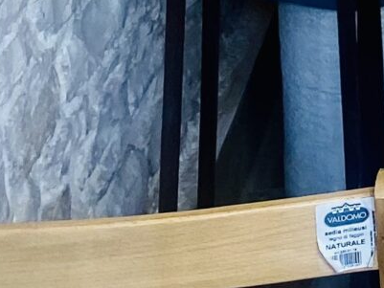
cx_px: 930
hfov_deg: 10.3
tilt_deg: -4.2
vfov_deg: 7.7
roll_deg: +0.6
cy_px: -614
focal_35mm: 166
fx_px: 1842
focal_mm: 4.25
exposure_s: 1/100
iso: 64
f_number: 1.8
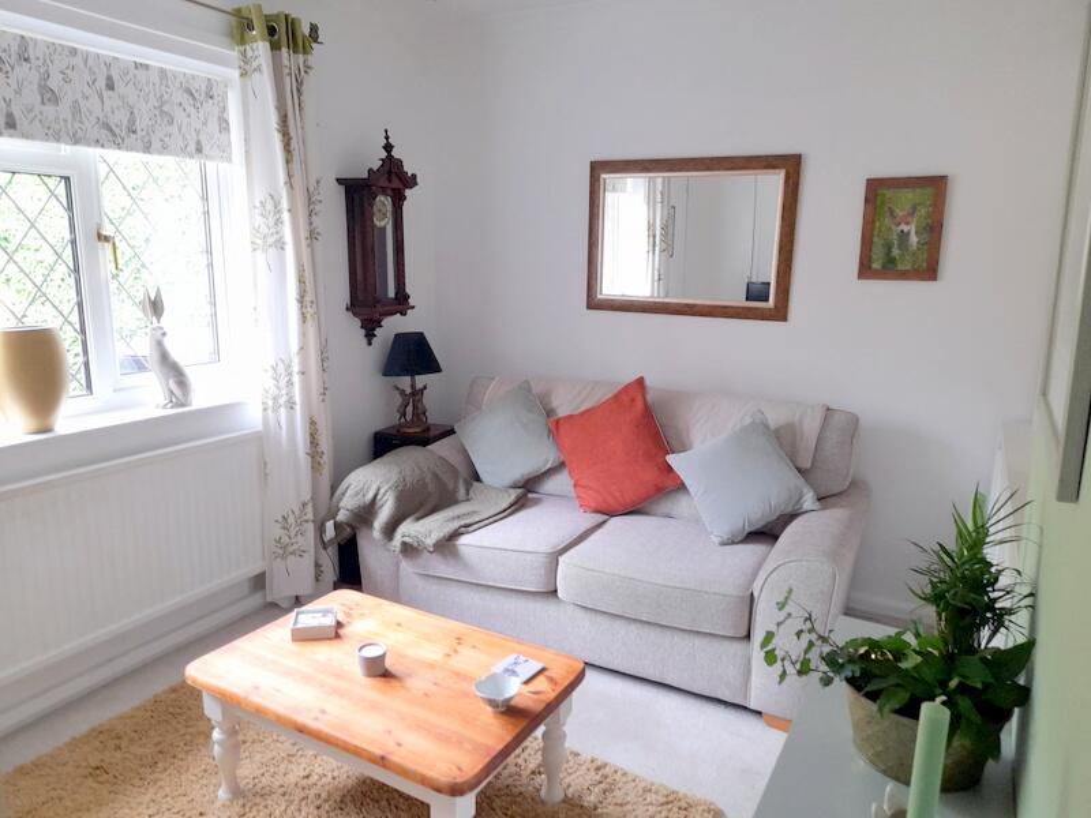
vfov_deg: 54.9
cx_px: 546
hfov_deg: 69.4
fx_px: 788
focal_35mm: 25
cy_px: 409
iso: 160
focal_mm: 4.6
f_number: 2
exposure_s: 1/50
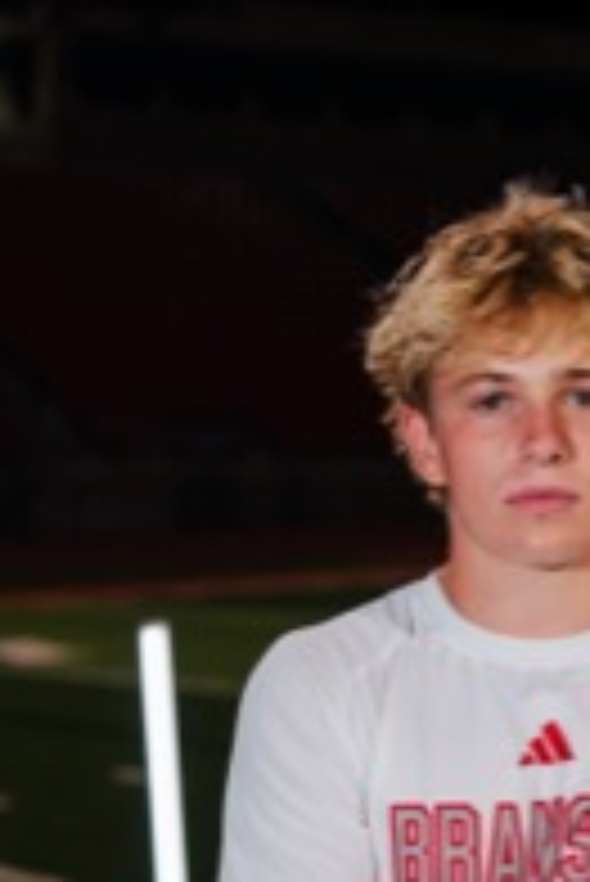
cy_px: 729
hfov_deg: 13.3
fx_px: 2503
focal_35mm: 102
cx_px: 520
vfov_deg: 19.8
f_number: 2.8
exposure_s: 1/500
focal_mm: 50
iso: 640
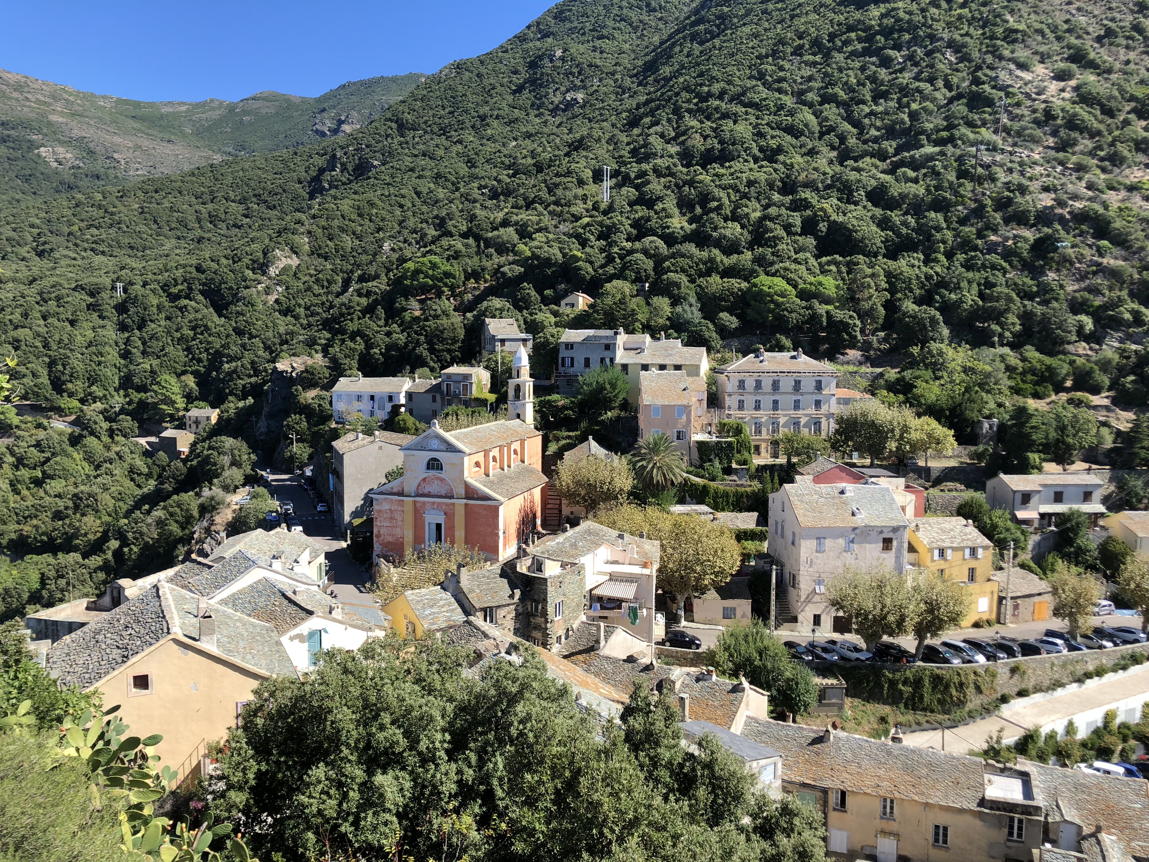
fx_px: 929
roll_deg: +0.2
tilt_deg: -6.4
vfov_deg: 49.7
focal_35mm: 28
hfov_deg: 63.4
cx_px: 574
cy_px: 431
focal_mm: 4
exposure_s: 1/941
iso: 20
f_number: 1.8
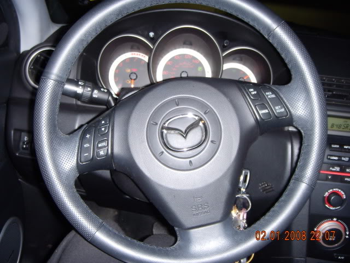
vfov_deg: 37.7
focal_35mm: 38
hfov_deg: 49.0
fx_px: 384
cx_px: 175
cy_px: 132
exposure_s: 1/60.2
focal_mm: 6.4
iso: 92
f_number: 3.5
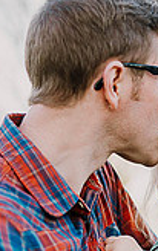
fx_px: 865
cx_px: 193
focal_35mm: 126
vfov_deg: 16.4
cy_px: 209
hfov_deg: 10.3
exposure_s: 1/400
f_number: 1.4
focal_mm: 35
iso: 80
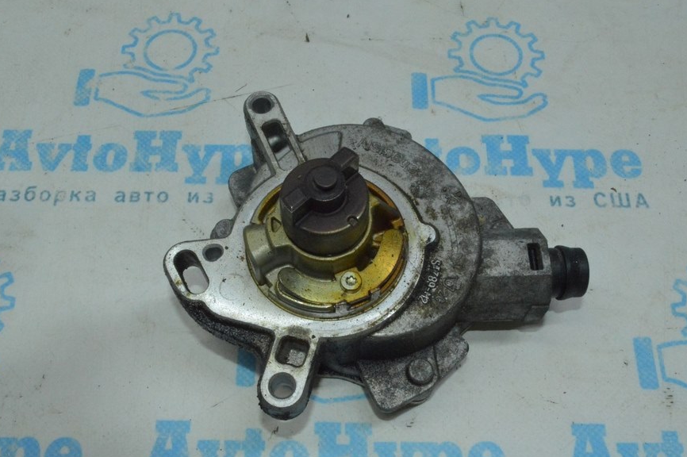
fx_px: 744
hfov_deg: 49.6
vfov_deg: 34.1
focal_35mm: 39
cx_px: 321
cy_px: 267
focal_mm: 22
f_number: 25
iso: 4500
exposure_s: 1/60
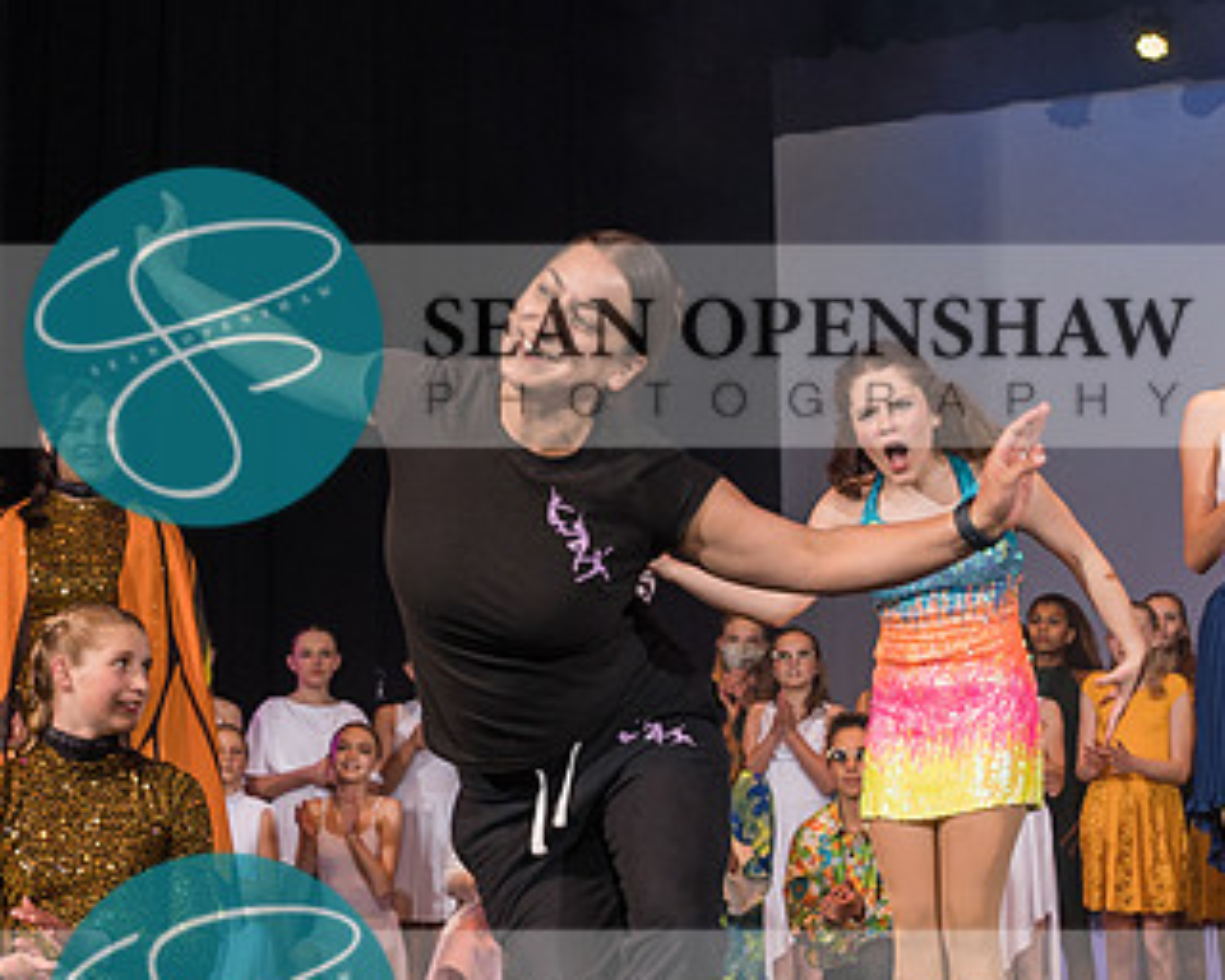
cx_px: 463
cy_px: 597
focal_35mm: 73
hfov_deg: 26.0
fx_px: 2647
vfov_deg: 20.9
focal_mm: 24
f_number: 4.5
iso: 800
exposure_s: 1/400
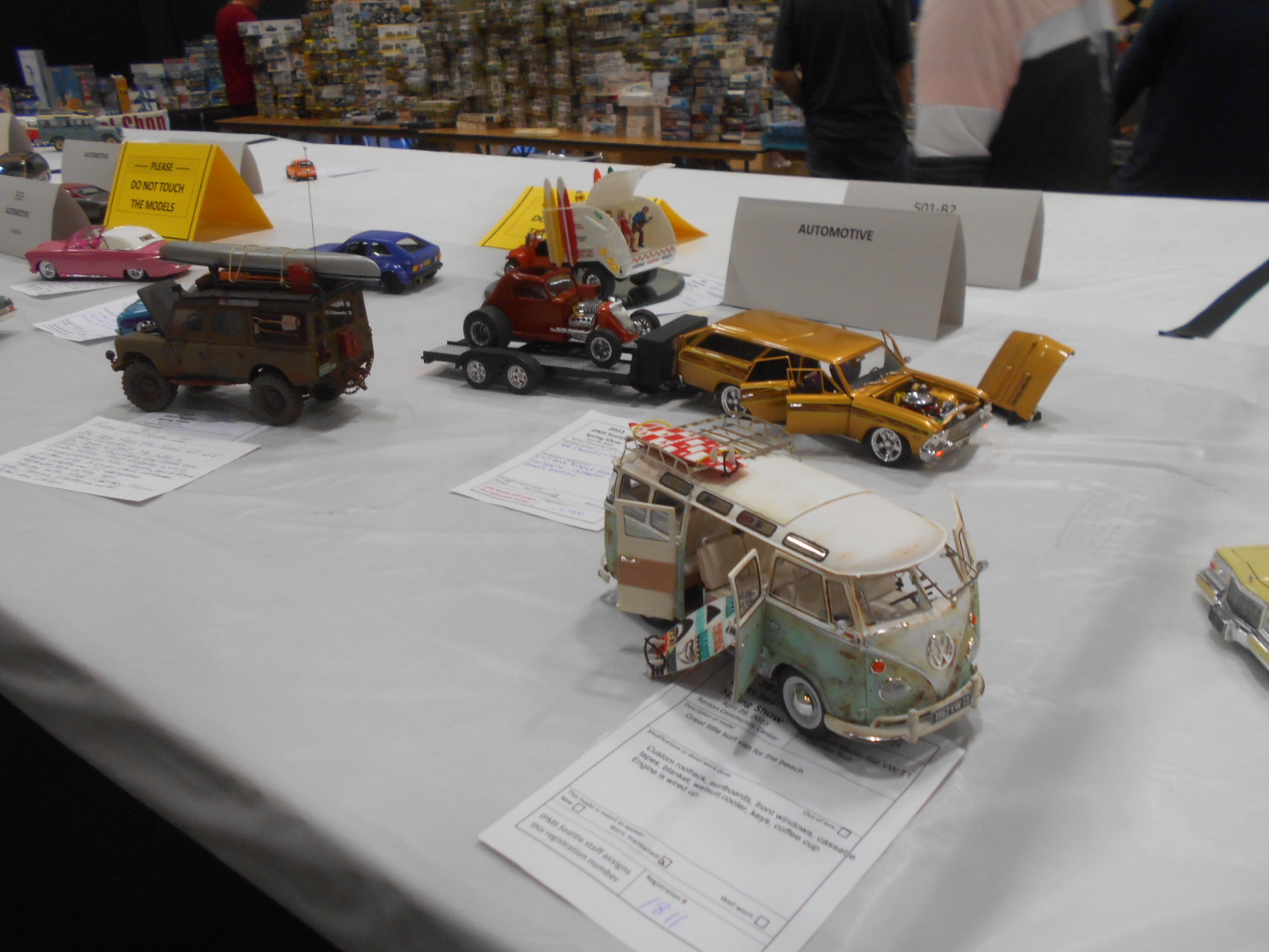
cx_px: 624
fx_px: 990
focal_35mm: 27
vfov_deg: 51.4
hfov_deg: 65.3
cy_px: 462
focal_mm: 4.6
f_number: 3.2
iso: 200
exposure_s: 1/30
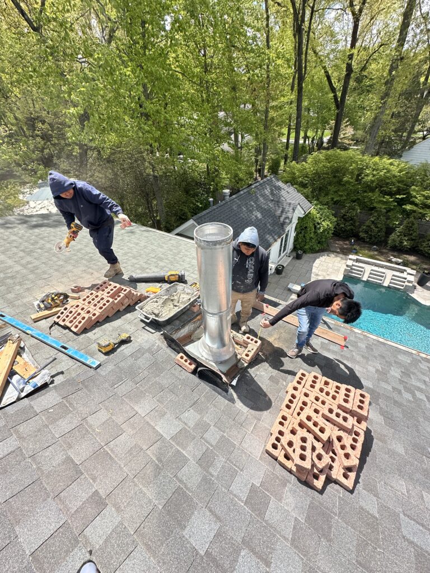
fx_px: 232
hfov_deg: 85.7
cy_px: 286
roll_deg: +4.6
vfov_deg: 102.1
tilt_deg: -38.7
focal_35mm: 14
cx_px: 215
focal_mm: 2.22
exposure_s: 1/1125
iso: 40
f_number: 2.2
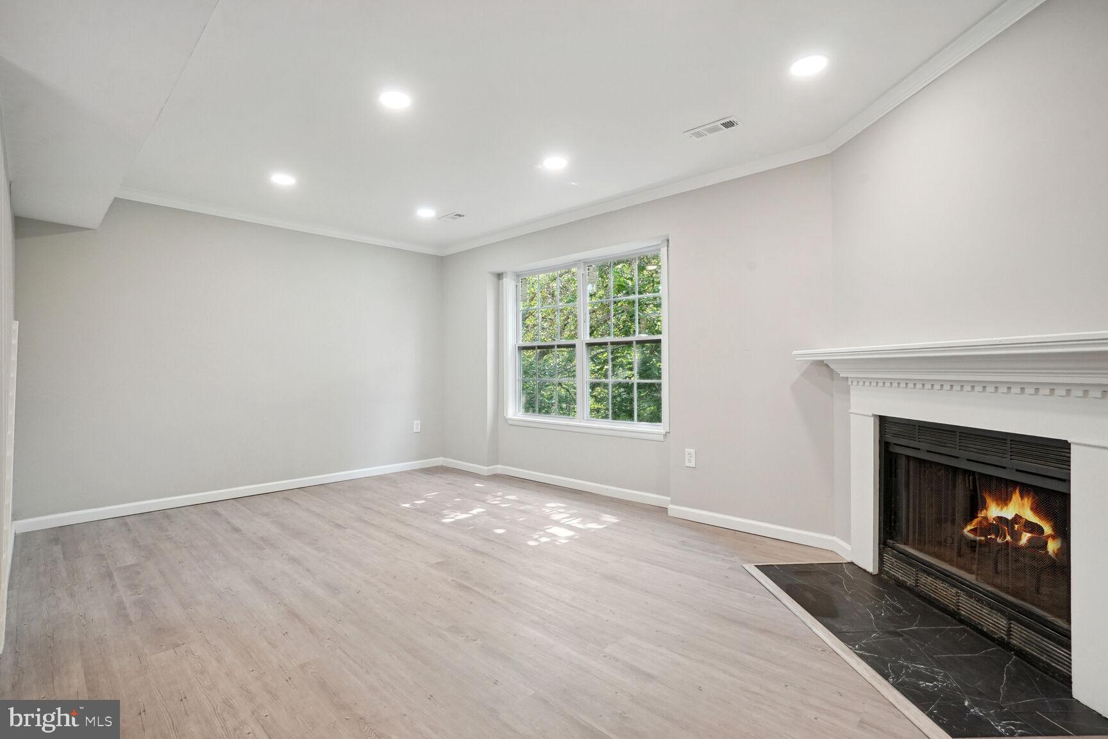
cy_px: 370
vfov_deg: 73.7
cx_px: 554
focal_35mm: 16
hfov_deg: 96.7
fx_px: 492
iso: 640
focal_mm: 16
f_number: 9
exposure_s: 1/40
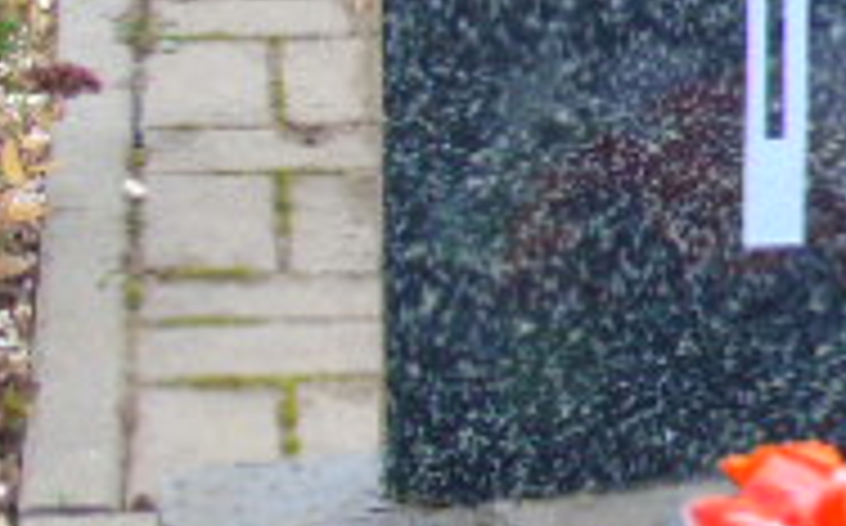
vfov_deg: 5.8
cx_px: 1386
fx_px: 5158
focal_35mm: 224
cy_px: 166
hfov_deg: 9.1
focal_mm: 11
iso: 160
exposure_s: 1/30
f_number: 4.5
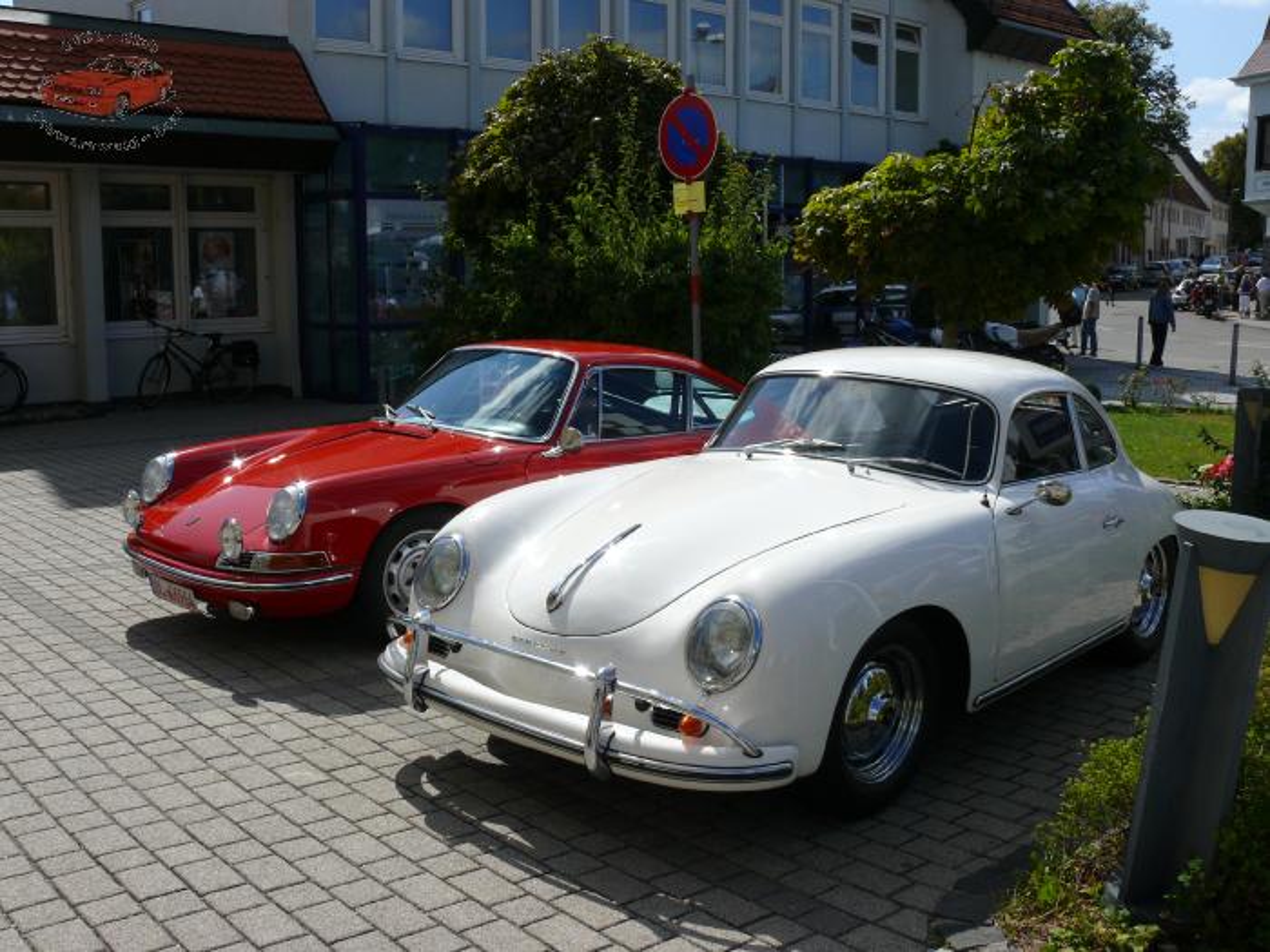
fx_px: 1284
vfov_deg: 40.7
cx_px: 635
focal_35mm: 35
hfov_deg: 52.6
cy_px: 476
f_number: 7.1
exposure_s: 1/500
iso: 100
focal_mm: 7.4
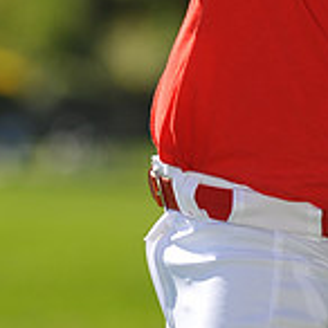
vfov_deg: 3.3
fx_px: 5596
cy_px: -148
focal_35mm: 522
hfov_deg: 3.4
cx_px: 200
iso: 200
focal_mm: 155
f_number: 4
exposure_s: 1/1600
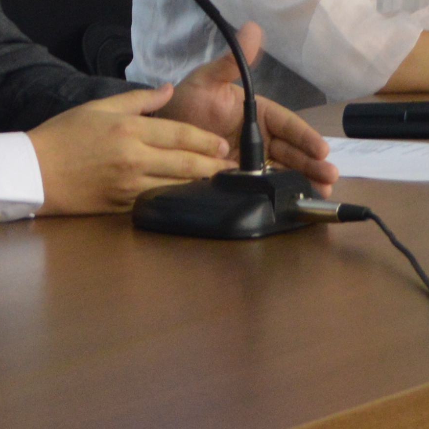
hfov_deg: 6.2
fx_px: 3926
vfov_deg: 6.2
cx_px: 26
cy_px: -112
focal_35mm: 280
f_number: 4.8
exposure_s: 1/15
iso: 720
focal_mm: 32
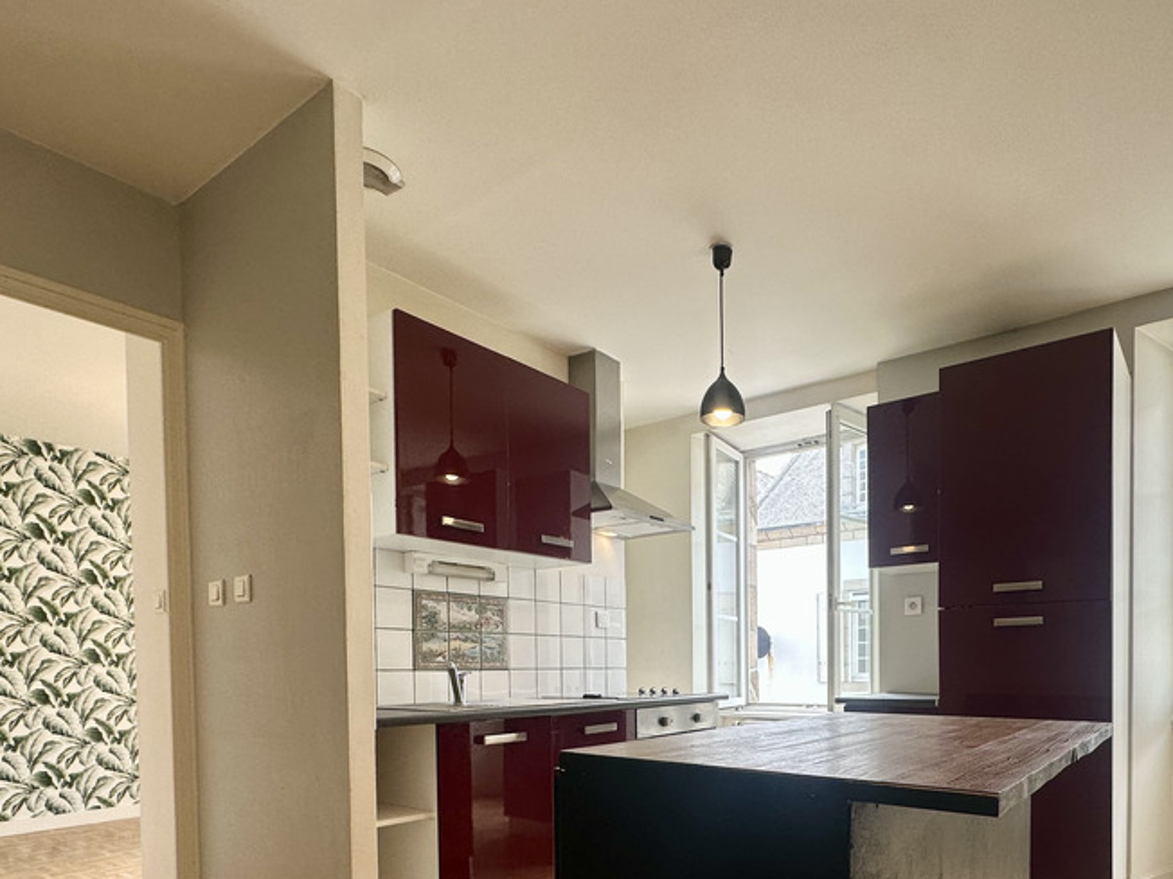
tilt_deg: -1.1
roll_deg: +0.3
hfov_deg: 75.4
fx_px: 745
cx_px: 716
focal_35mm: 22
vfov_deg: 57.2
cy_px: 687
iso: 64
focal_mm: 2.22
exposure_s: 1/99
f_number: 2.2
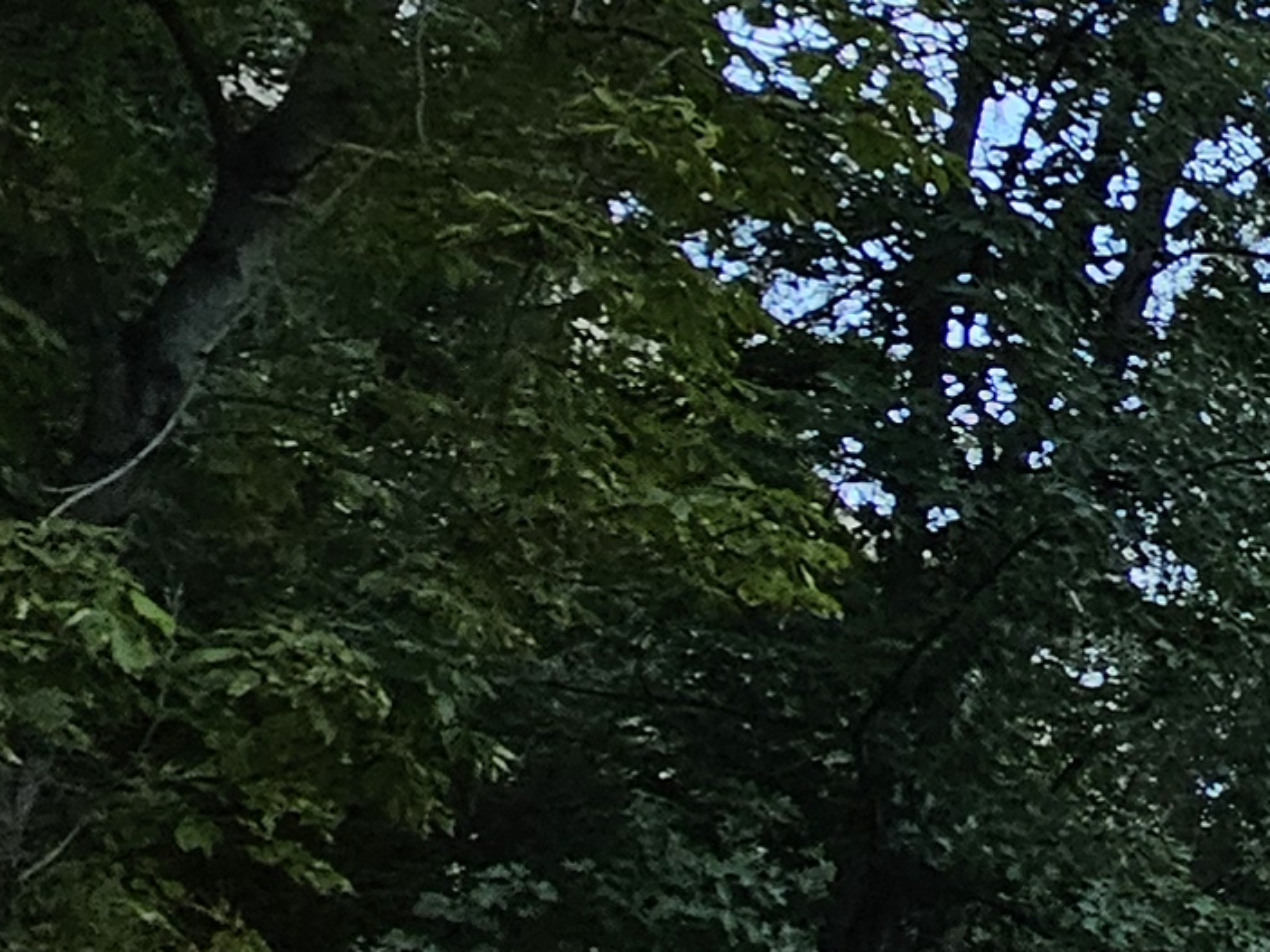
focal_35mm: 74
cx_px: 2786
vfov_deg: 19.9
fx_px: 2714
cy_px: 448
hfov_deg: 16.6
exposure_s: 1/207
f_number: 2.2
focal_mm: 2.2
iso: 125
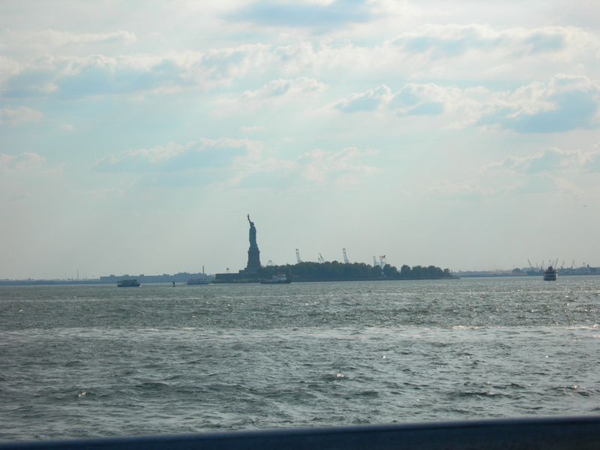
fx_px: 1976
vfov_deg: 13.0
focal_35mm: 114
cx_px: 300
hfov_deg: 17.3
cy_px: 225
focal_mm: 23.4
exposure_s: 1/370
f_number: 8.2
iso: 50
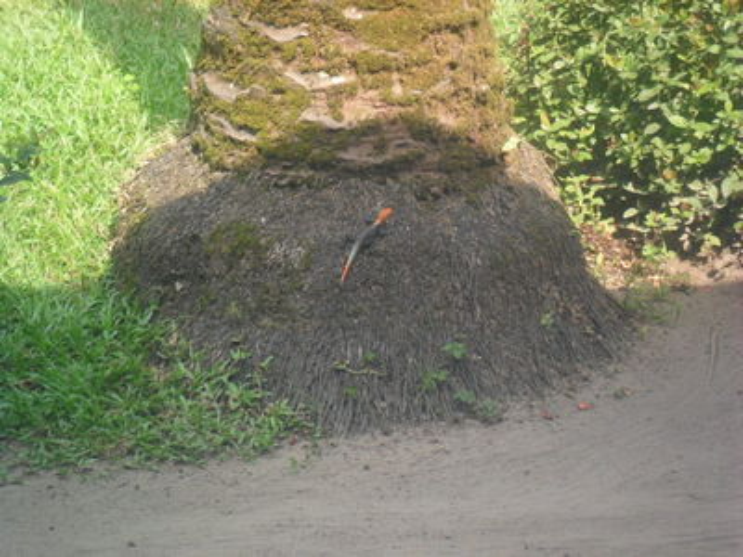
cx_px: 372
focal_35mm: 108
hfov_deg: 18.2
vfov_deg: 13.7
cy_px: 278
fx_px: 2318
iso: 200
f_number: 5
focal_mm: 19.6
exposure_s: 1/60
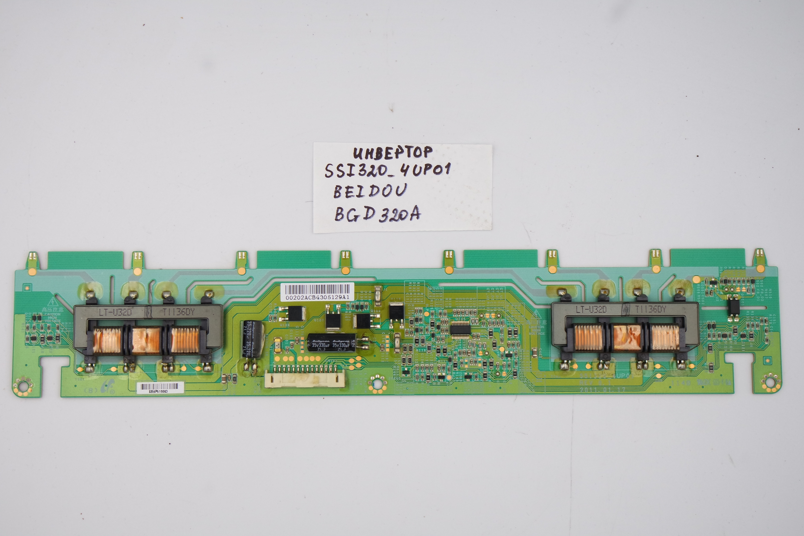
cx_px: 402
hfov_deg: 33.9
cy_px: 268
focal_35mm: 59
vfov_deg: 23.0
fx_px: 1318
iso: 160
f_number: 5.6
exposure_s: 1/125
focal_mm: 22
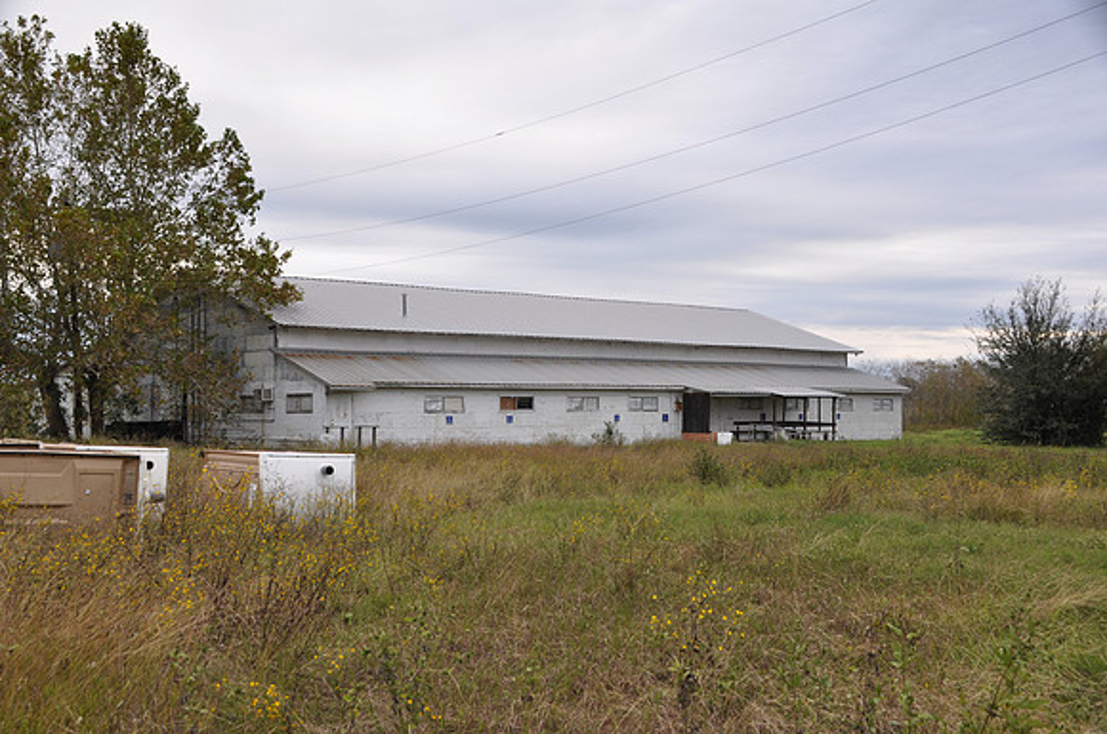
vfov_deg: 31.8
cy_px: 367
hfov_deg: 46.5
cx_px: 554
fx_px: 1290
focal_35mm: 42
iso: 200
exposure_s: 1/60
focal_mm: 28
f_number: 8
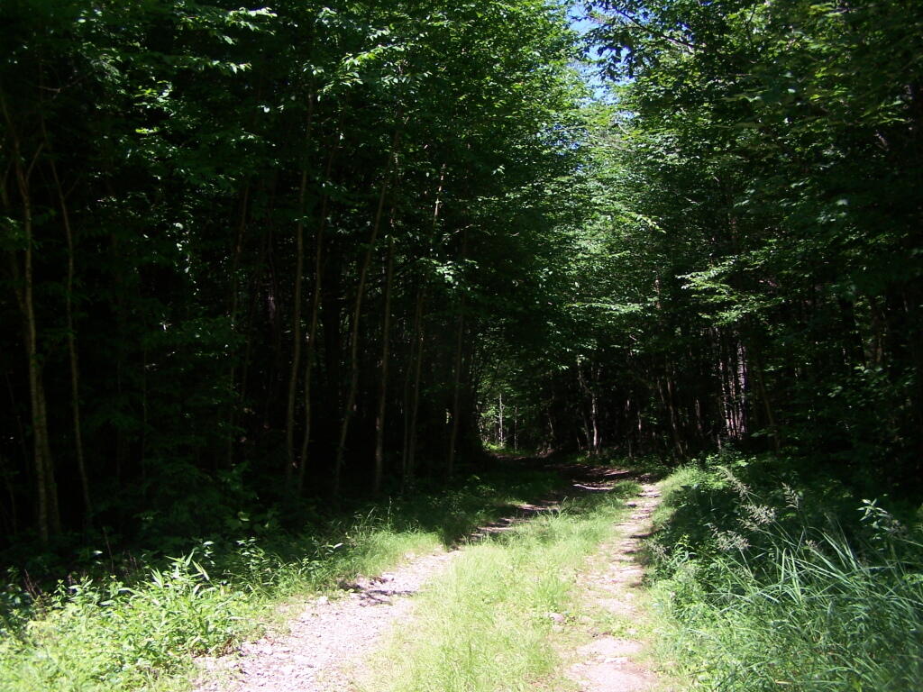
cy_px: 346
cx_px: 462
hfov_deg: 49.0
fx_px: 1013
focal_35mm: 38
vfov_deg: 37.7
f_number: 2.8
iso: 80
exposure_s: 1/400
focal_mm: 6.3
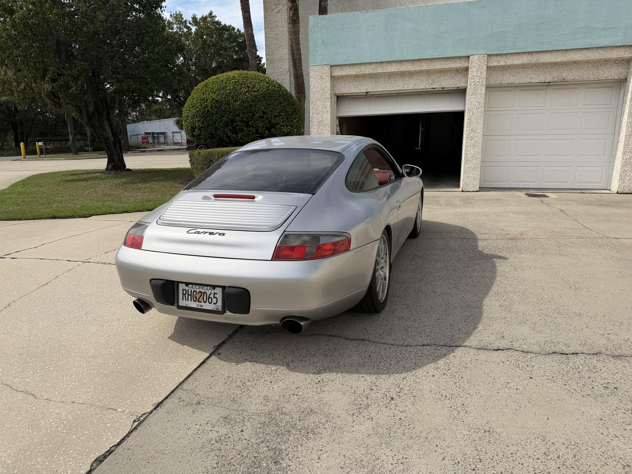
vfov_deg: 56.8
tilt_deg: -13.4
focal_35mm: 24
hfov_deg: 71.6
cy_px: 237
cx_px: 316
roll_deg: +2.2
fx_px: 438
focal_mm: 6.76
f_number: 1.78
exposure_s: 1/5714
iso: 80
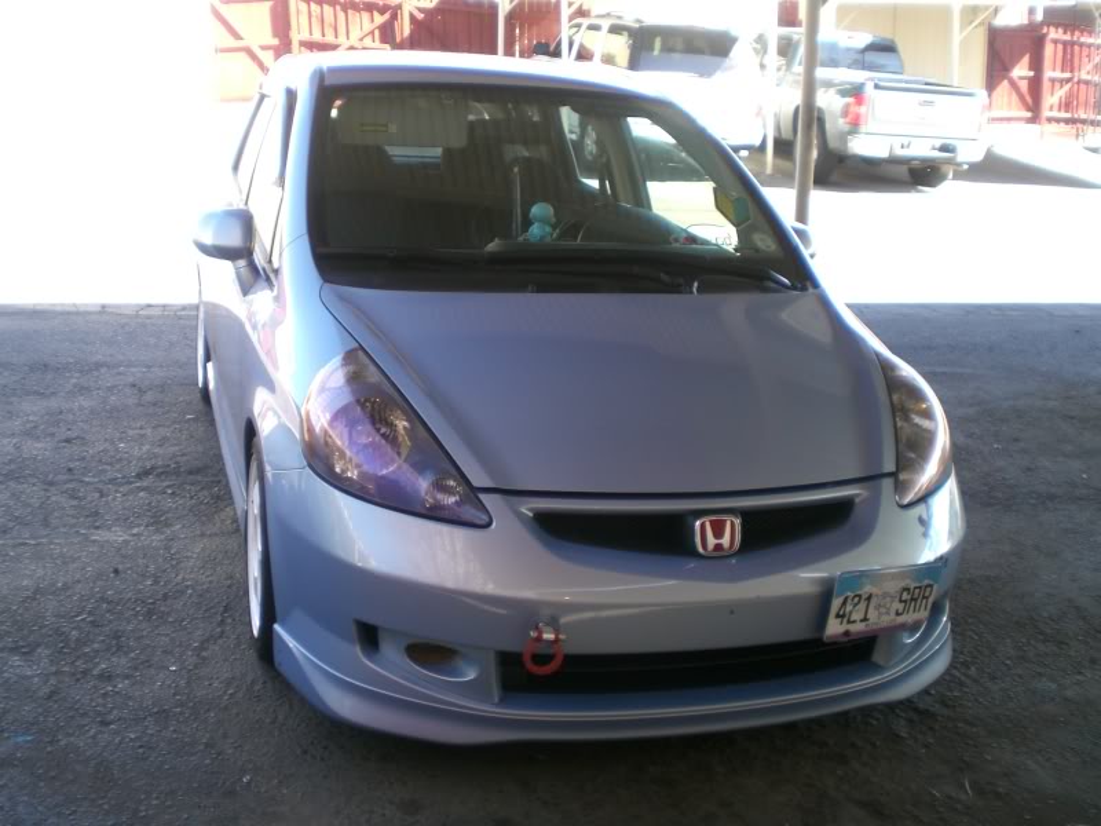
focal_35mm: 38
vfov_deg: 37.7
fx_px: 1209
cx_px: 550
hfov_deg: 49.0
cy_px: 413
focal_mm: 6.3
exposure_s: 1/60
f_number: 3.1
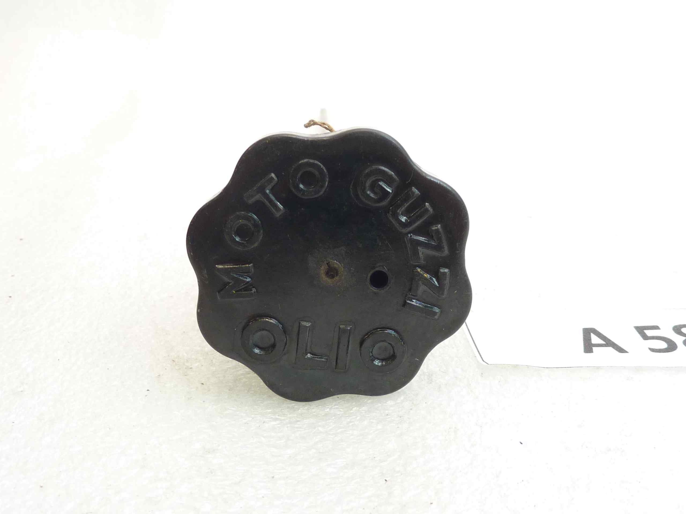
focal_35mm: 38
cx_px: 343
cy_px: 257
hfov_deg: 49.0
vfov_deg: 37.7
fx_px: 753
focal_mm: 4.4
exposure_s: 1/13
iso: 80
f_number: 3.3
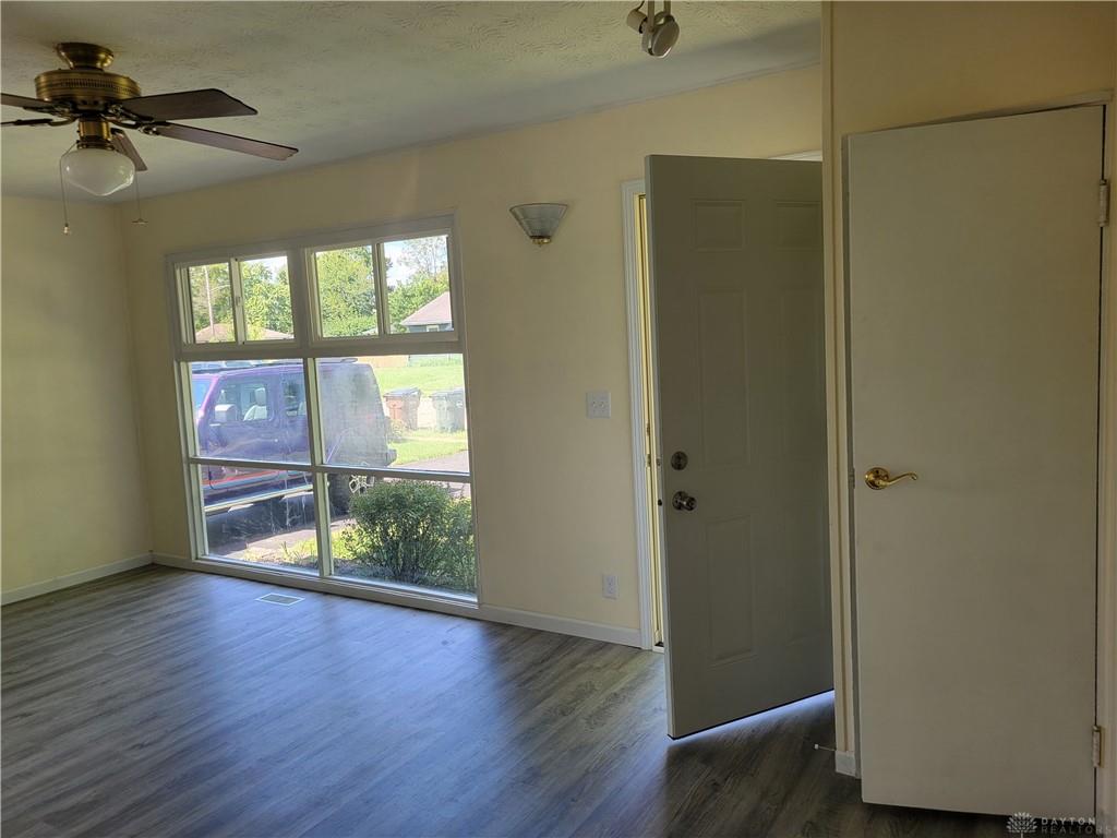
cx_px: 558
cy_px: 419
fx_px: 839
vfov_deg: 53.1
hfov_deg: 67.3
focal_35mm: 26
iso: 40
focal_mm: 5.4
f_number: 1.8
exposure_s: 1/142
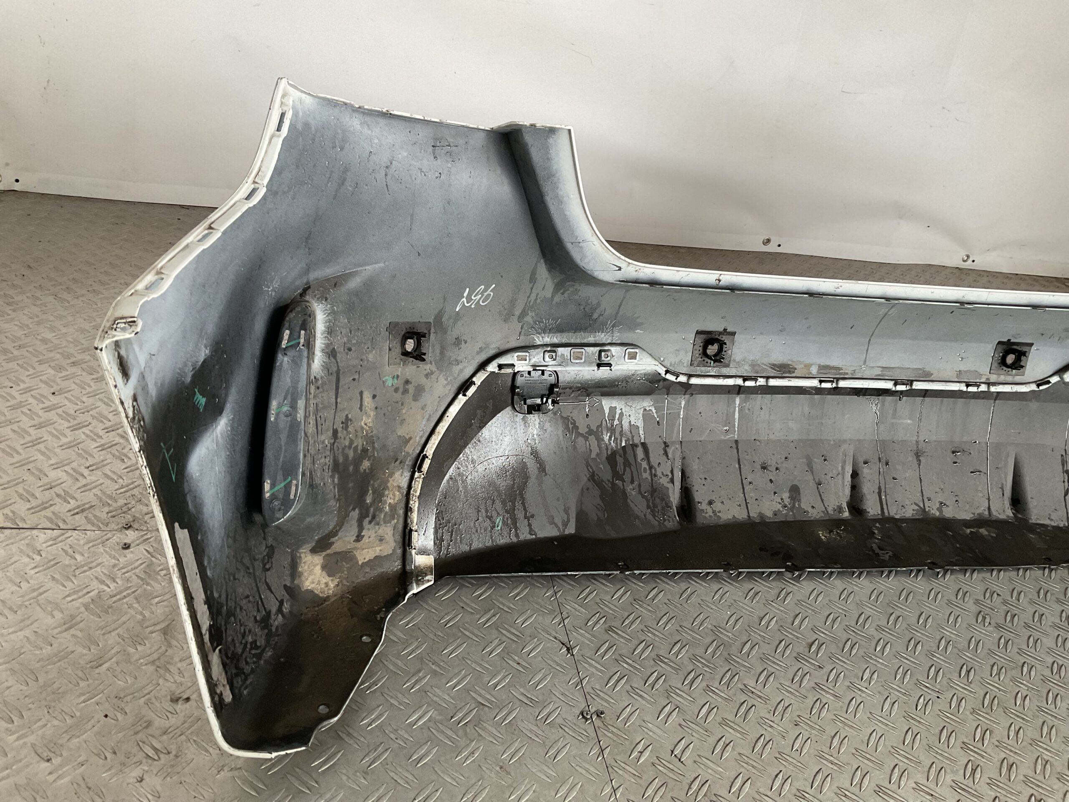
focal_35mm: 29
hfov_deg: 61.7
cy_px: 401
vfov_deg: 48.2
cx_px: 534
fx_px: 896
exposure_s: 1/50
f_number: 1.8
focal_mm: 3
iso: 64
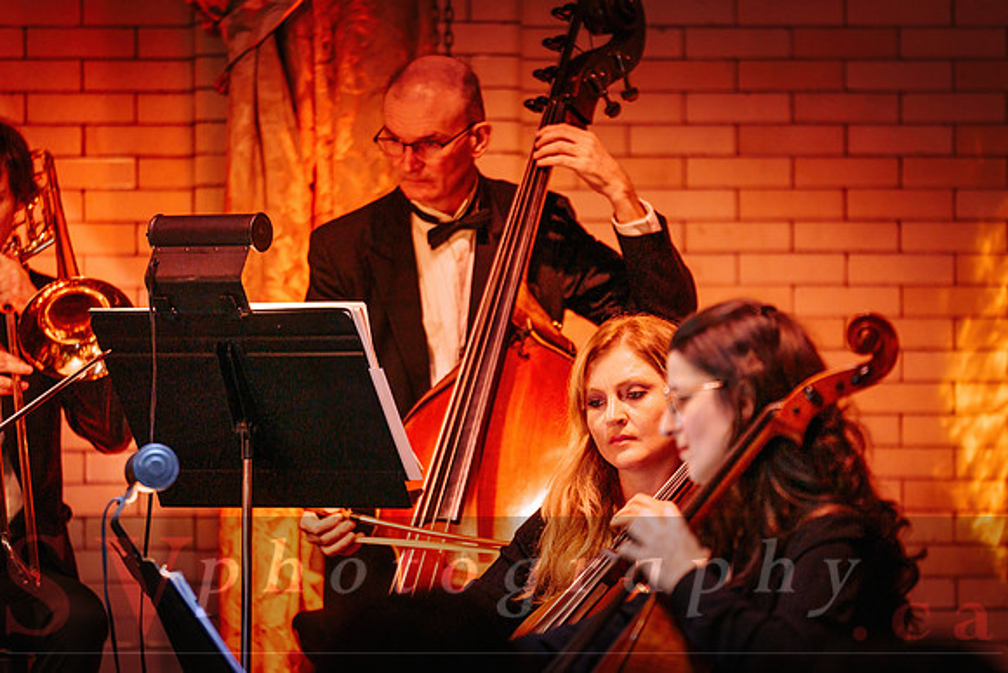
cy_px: 336
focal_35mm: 204
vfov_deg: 6.7
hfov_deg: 10.1
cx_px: 513
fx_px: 5718
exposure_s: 1/60
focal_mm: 198
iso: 1000
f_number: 2.8
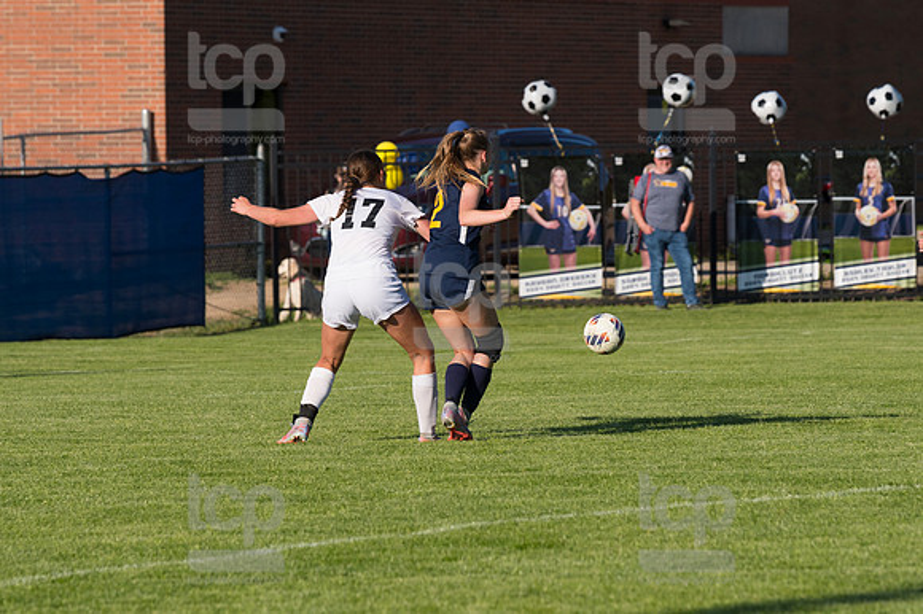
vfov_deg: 4.7
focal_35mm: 292
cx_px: 462
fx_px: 7482
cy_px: 307
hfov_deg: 7.1
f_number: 5.6
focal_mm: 195
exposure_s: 1/1600
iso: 250
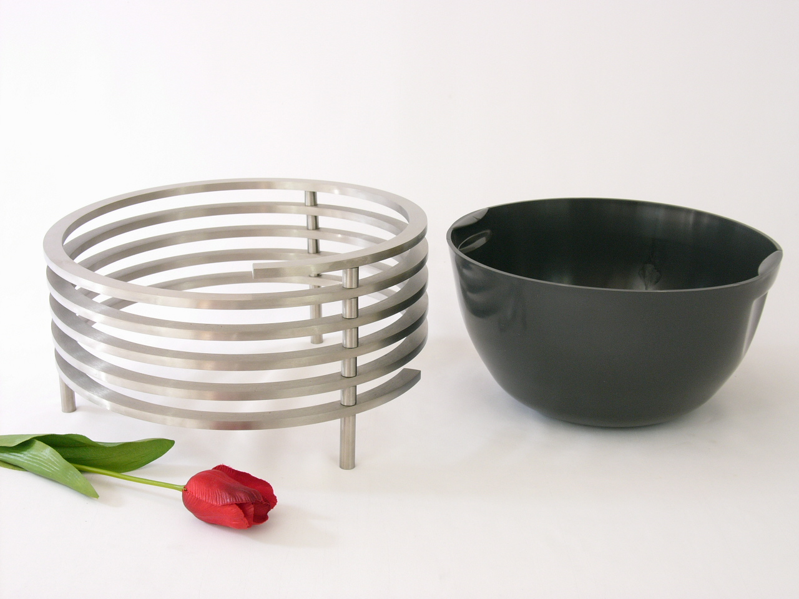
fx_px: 1200
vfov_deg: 28.0
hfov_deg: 36.8
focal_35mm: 52
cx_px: 400
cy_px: 300
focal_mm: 13.2
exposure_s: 1/10
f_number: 5
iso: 100
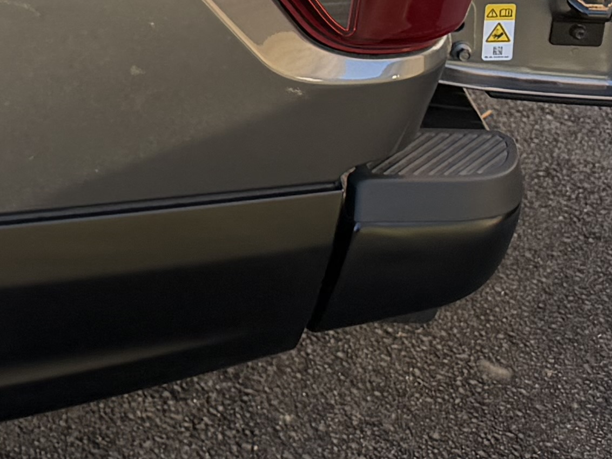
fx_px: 2139
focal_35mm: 121
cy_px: -485
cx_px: -549
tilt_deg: -20.6
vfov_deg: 11.0
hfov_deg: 14.1
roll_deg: +1.5
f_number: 1.78
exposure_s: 1/333
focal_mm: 6.76
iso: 80
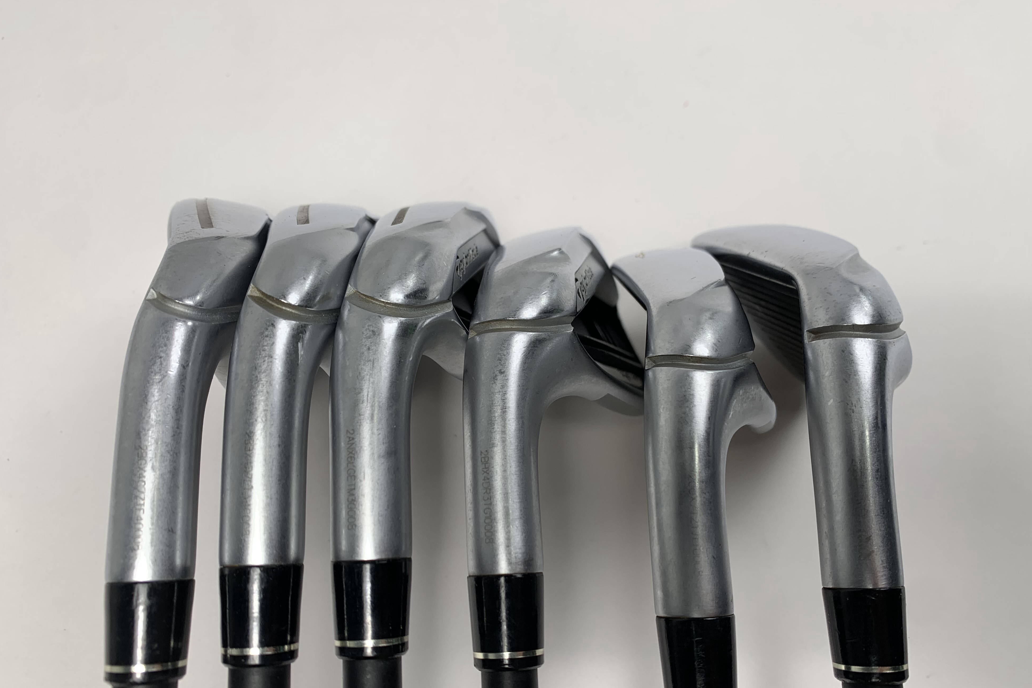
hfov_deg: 65.5
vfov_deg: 46.3
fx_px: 803
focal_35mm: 28
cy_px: 383
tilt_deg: -70.4
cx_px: 523
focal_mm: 4.25
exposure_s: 1/155
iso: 25
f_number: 1.8
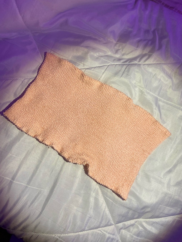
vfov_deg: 67.3
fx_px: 182
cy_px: 121
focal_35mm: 26
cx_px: 91
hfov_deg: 53.1
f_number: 1.8
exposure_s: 1/100
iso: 125
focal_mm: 4.25
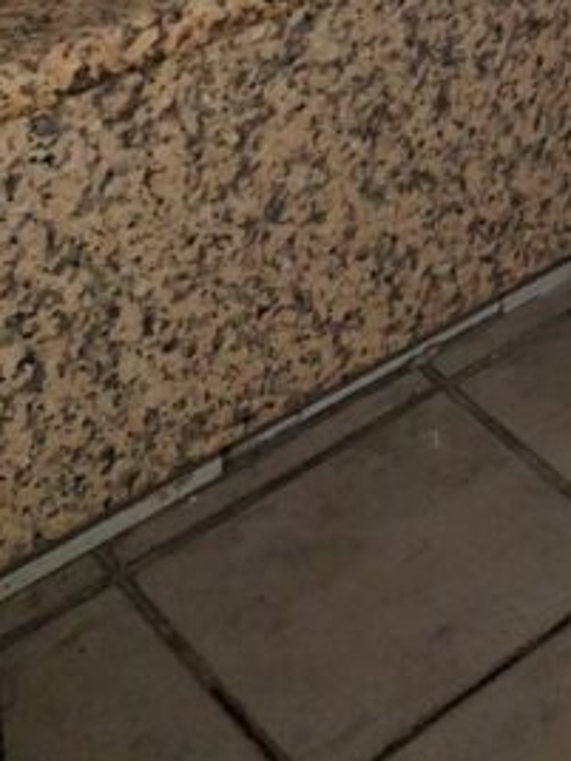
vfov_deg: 17.3
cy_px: -687
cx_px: 1082
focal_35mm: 88
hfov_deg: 14.4
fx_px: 1935
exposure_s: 1/50
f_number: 1.8
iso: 250
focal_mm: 5.54
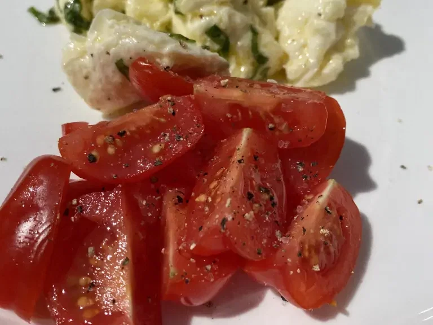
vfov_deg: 54.9
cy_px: 162
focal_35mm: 25
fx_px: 313
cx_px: 216
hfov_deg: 69.4
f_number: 1.8
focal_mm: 4.25
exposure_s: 1/9615
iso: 32
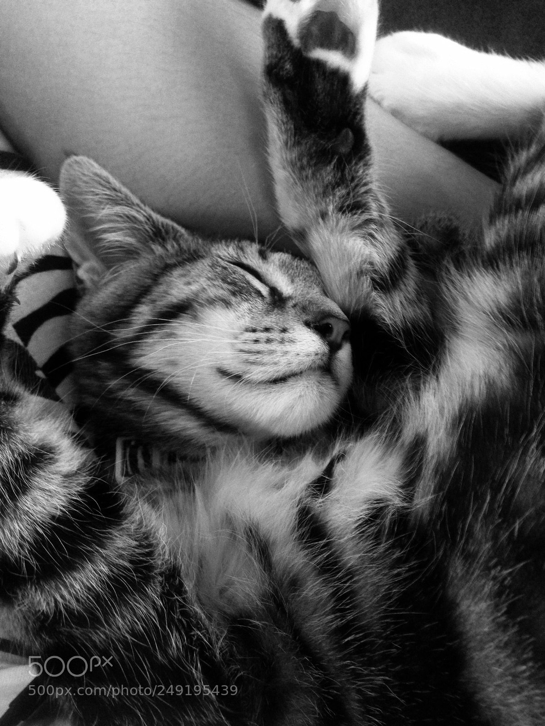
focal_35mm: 33
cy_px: 363
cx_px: 272
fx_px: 693
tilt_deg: -70.5
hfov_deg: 42.9
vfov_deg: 55.4
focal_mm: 4.12
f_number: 2.4
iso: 320
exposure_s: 1/20
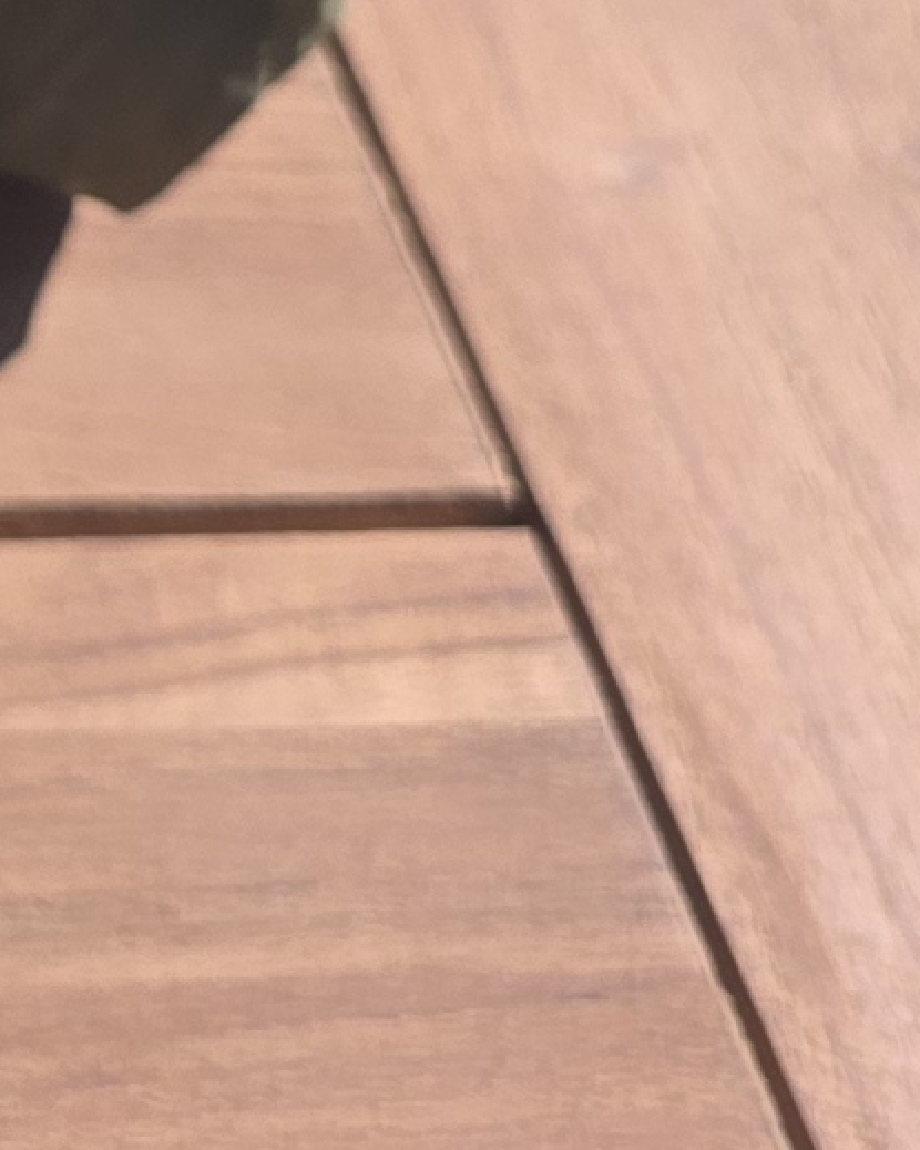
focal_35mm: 173
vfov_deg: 10.5
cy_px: -858
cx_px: -1745
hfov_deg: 7.8
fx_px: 5890
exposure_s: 1/4145
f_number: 1.7
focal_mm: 6.25
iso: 80
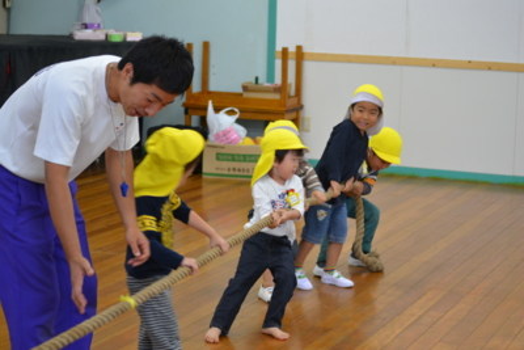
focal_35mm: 82
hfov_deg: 24.6
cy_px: 175
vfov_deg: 16.6
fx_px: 1201
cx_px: 262
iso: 400
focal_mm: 55
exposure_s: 1/25
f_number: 4
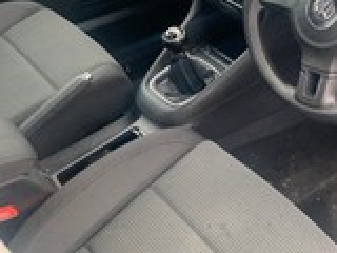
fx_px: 555
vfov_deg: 25.3
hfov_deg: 33.3
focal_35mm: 57
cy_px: 57
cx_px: 242
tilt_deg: -31.7
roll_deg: -0.2
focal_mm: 4.25
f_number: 1.8
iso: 250
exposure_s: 1/60
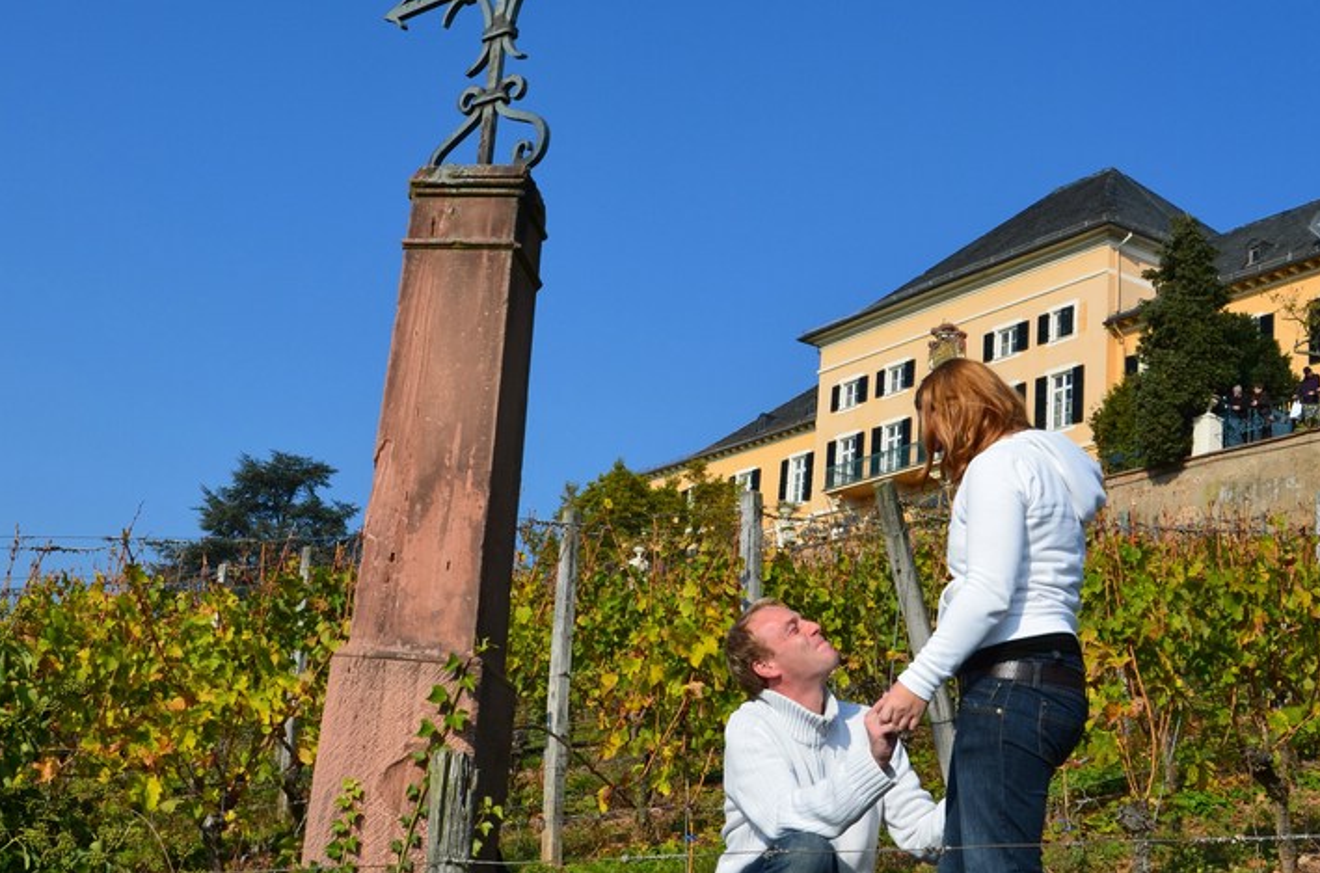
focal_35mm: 52
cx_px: 551
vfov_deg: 25.9
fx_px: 1902
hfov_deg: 38.2
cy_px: 408
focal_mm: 24
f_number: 11
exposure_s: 1/500
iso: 200
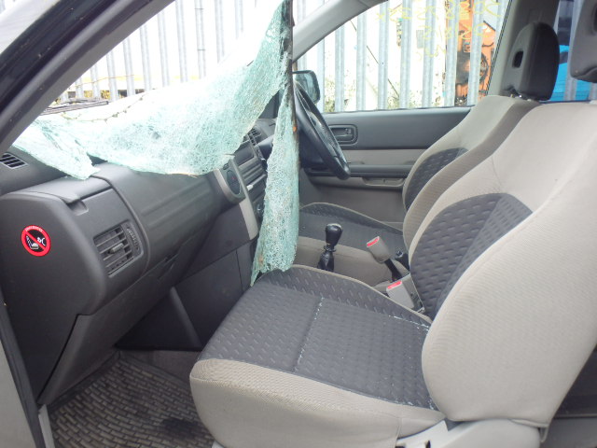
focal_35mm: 28
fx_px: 483
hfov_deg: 63.4
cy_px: 224
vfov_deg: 49.7
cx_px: 298
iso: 125
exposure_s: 1/60
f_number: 3.9
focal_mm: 5
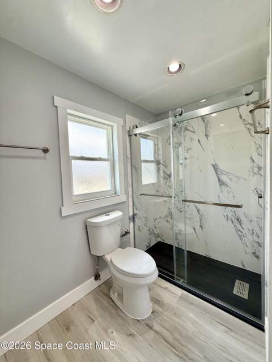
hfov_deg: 85.7
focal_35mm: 14
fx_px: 147
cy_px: 181
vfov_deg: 102.1
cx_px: 136
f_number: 2.2
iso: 64
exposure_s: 1/169
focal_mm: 2.22
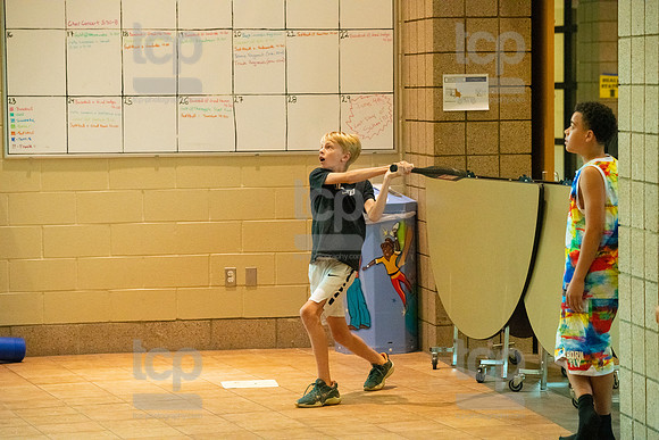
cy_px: 220
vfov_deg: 10.6
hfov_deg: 15.8
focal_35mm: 130
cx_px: 330
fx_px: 2380
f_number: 4.5
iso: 6400
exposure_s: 1/640
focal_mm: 130
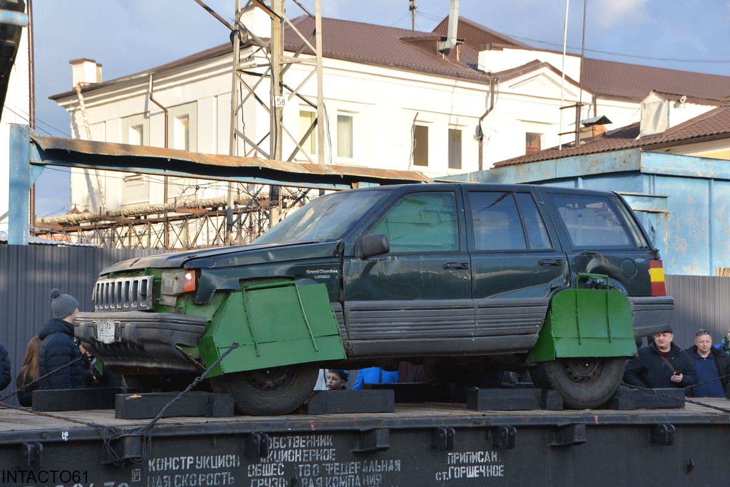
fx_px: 1338
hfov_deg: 30.5
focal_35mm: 66
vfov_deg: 20.6
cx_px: 365
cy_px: 244
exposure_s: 1/250
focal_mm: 44
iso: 200
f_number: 8
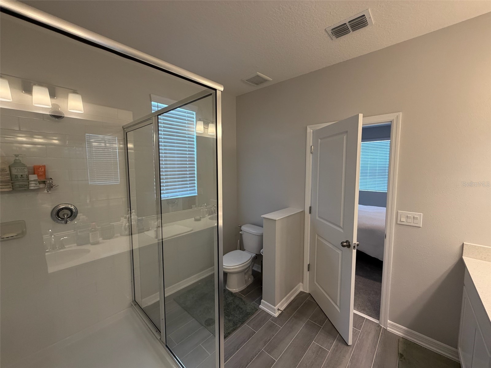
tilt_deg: -5.0
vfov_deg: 85.7
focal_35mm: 14
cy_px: 184
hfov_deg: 102.1
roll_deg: +0.2
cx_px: 246
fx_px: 199
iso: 320
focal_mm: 2.22
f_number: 2.2
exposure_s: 1/120
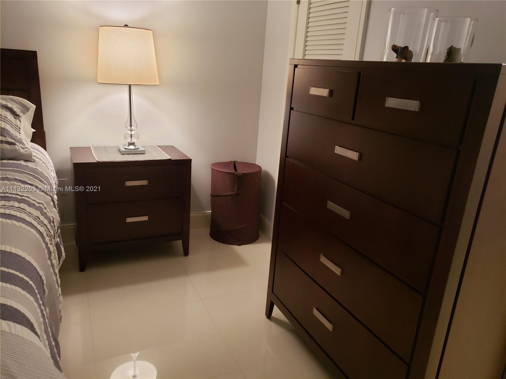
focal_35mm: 26
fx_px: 380
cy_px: 190
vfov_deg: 53.1
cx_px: 253
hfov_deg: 67.3
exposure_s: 1/40
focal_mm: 4.3
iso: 250
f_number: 1.5
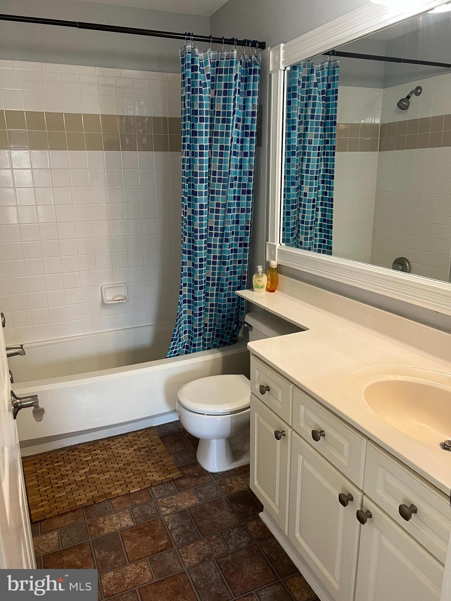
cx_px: 226
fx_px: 452
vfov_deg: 67.3
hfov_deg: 53.1
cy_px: 300
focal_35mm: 26
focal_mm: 5.7
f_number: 1.5
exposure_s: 1/60
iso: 100
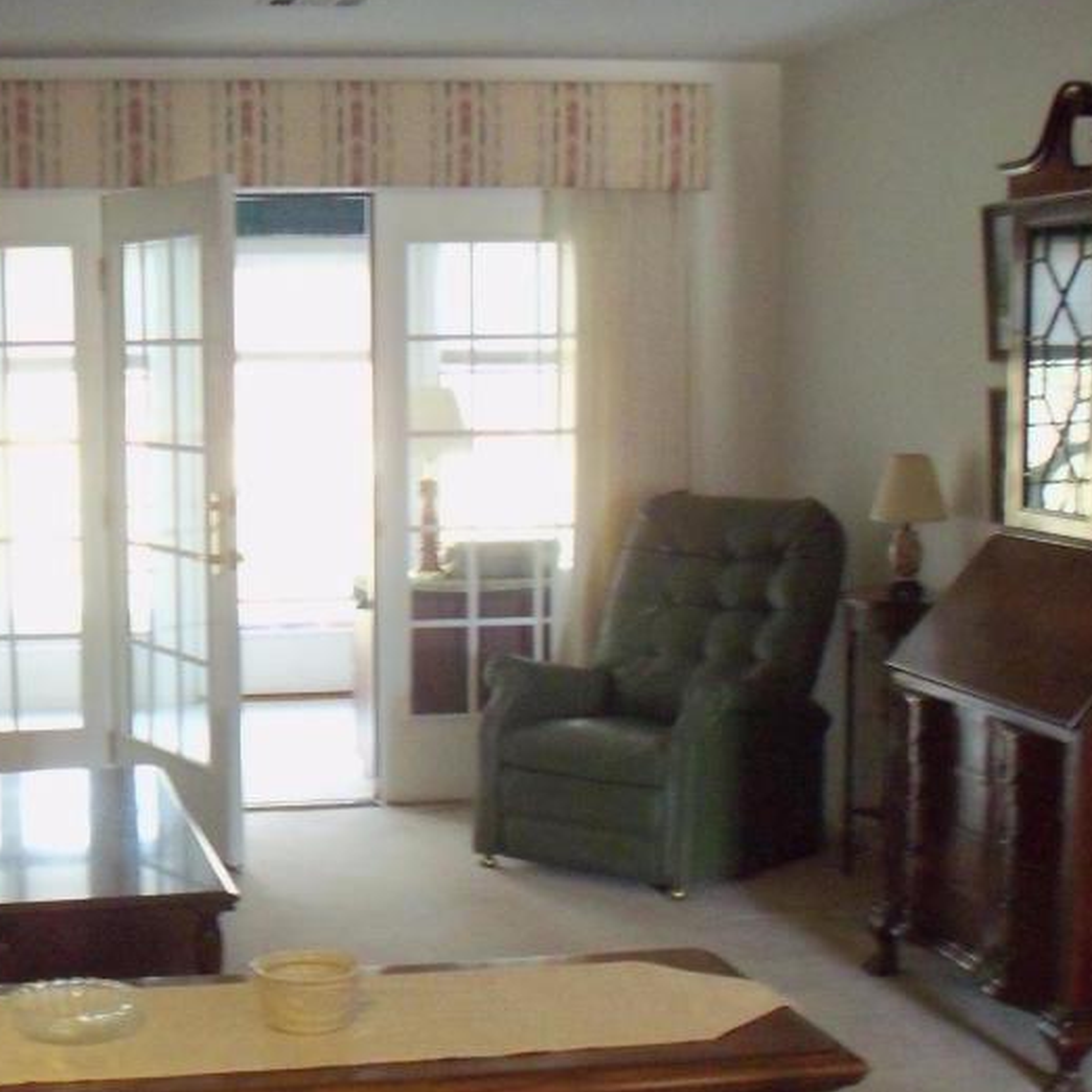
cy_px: 609
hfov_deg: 28.3
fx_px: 2106
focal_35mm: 59
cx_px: 169
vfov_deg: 29.0
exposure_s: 1/30
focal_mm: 5.7
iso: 400
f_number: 2.9
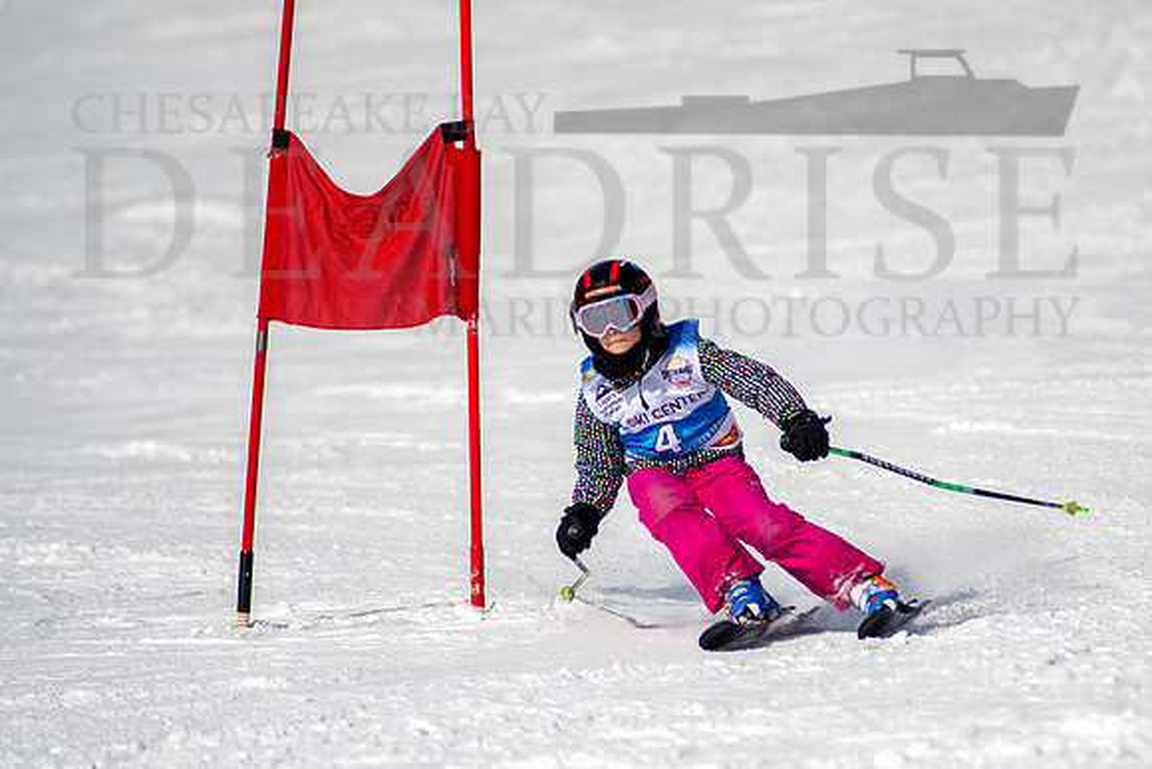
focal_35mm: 573
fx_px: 18343
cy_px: 447
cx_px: 734
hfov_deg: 3.6
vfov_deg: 2.4
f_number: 2.8
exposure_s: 1/6400
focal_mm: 300
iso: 100
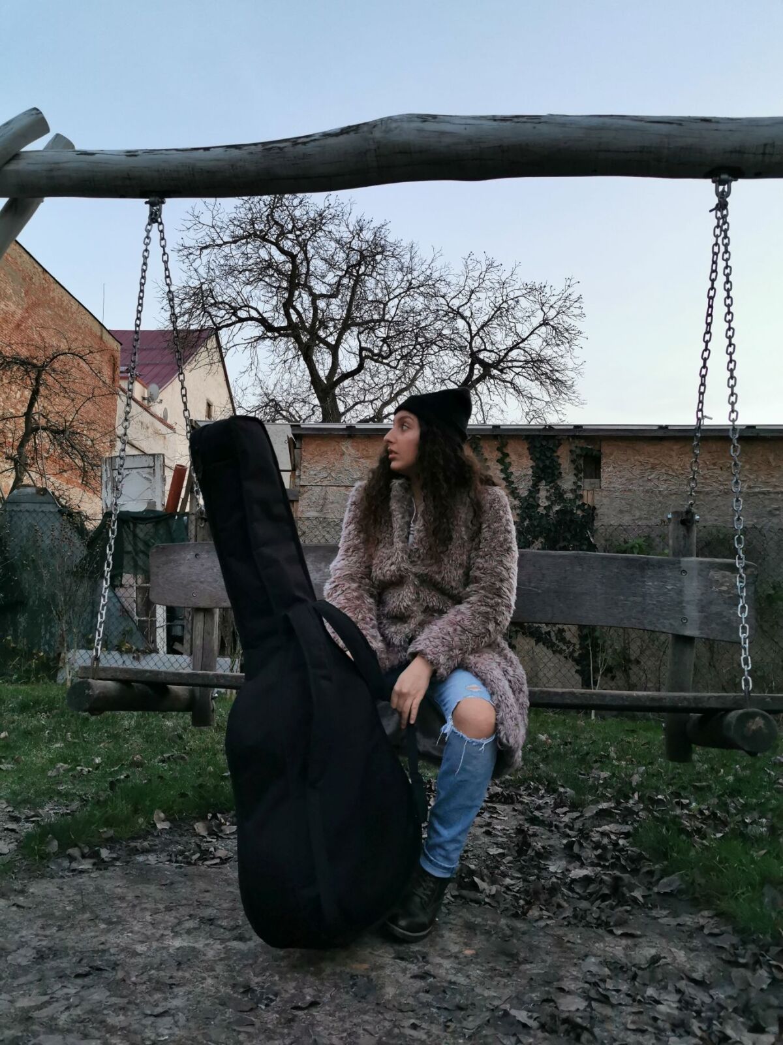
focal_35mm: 27
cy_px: 522
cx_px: 392
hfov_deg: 51.4
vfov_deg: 65.3
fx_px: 814
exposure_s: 1/50
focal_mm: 5.56
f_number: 1.6
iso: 200
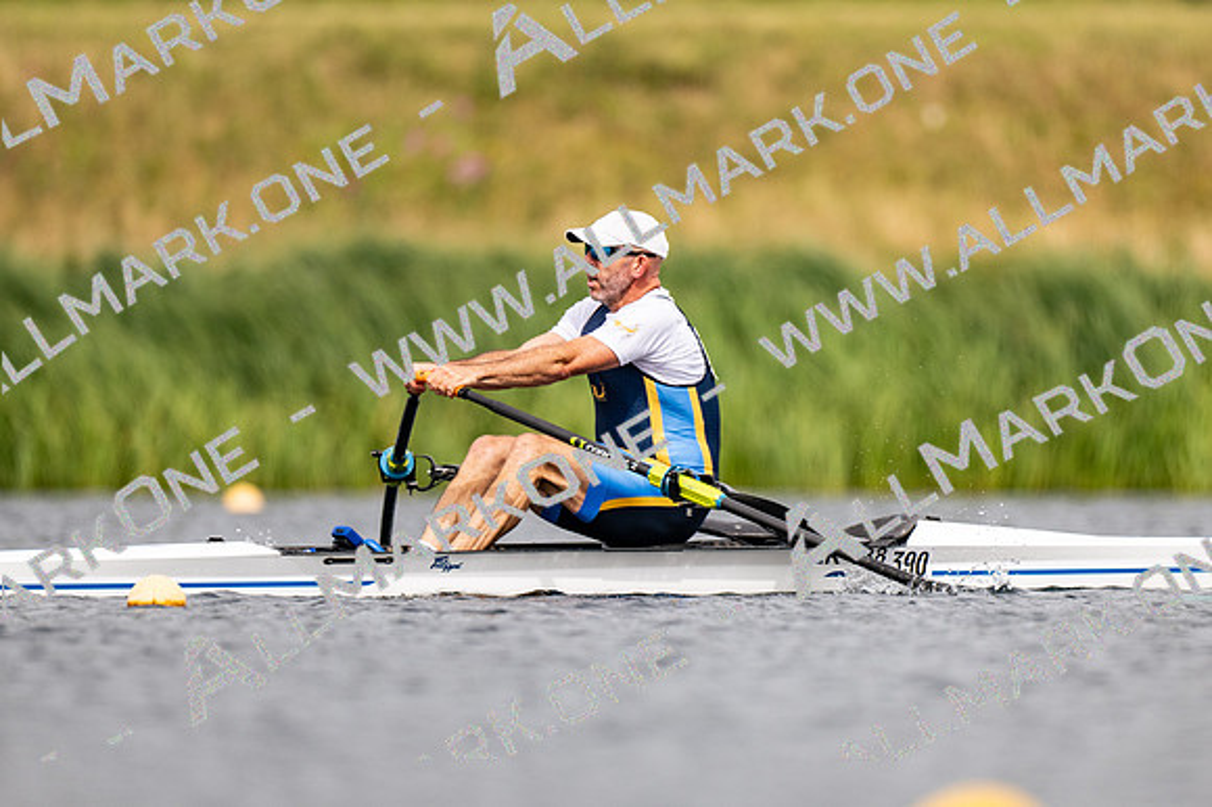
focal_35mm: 900
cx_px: 606
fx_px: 30282
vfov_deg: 1.5
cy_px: 404
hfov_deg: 2.3
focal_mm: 600
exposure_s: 1/2500
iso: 250
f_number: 4
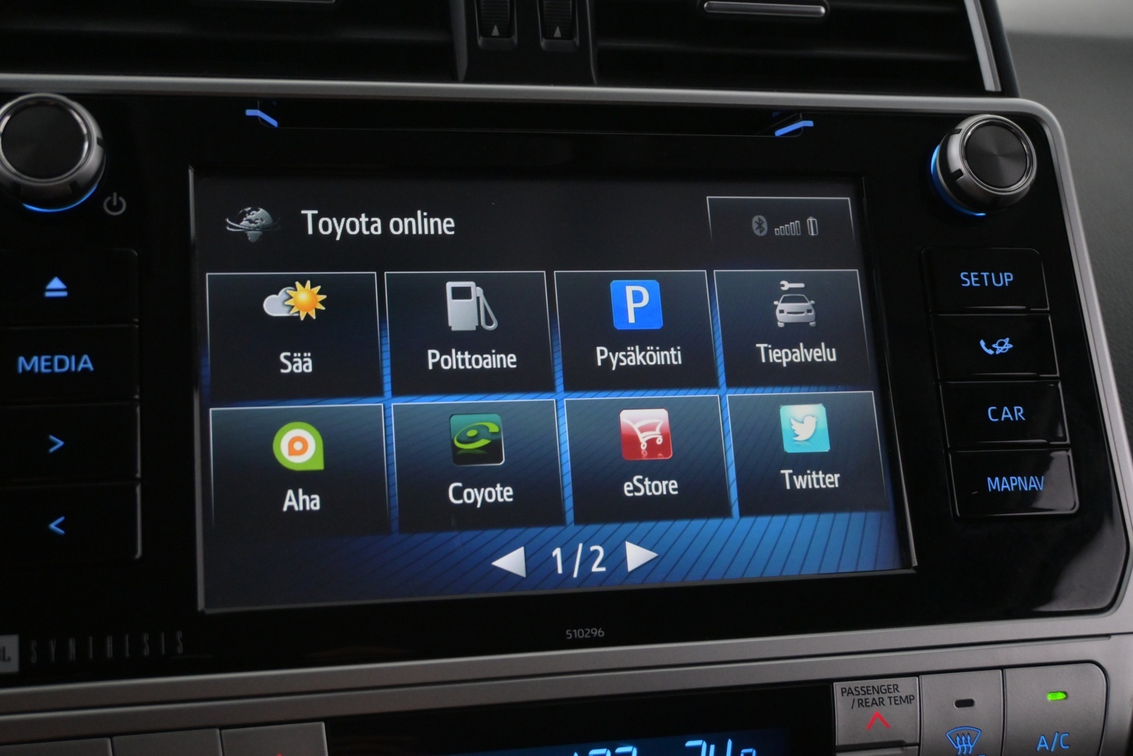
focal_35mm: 45
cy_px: 378
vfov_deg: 29.9
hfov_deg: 43.6
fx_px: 1416
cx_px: 566
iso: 2500
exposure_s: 1/60
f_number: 4.8
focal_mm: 30
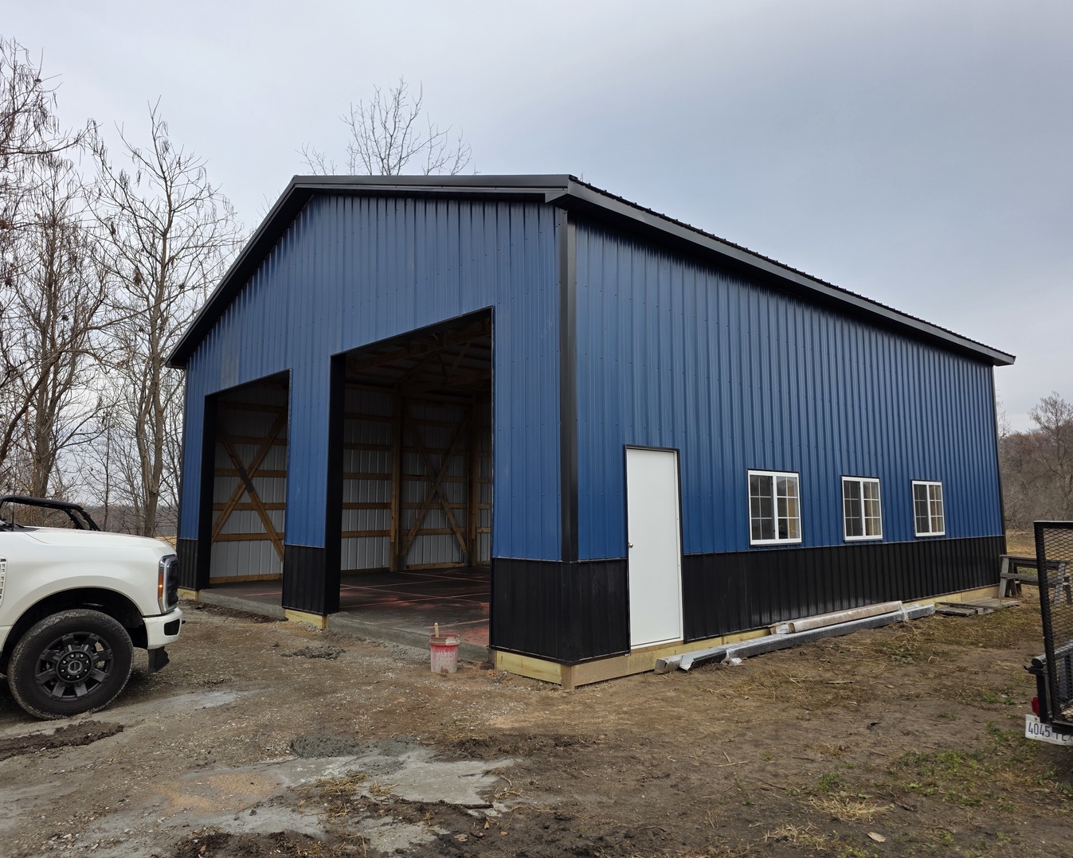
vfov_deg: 58.8
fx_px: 762
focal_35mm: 24
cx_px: 535
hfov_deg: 70.3
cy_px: 429
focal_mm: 6.3
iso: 80
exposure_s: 1/2397
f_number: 1.7
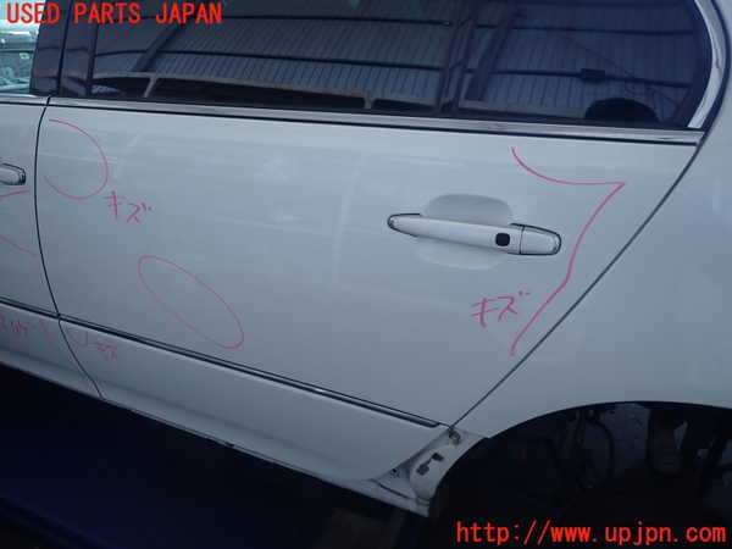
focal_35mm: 25
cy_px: 274
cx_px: 366
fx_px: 529
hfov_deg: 69.4
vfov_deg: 54.9
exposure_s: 1/125
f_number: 2
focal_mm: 4.5
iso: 100
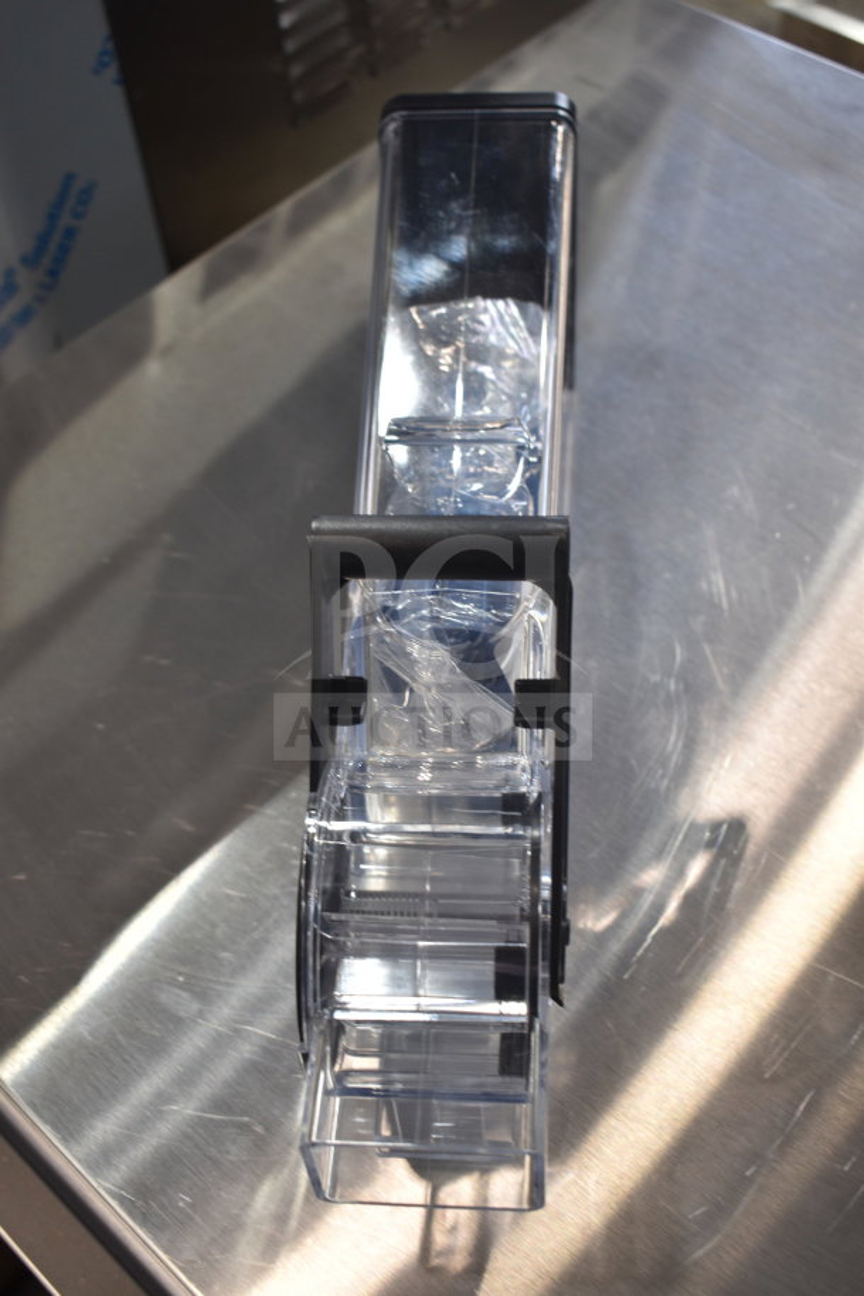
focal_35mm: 44
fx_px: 1566
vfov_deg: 45.0
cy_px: 648
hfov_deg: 30.8
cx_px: 432
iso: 200
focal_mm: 29
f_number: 4.2
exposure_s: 1/60
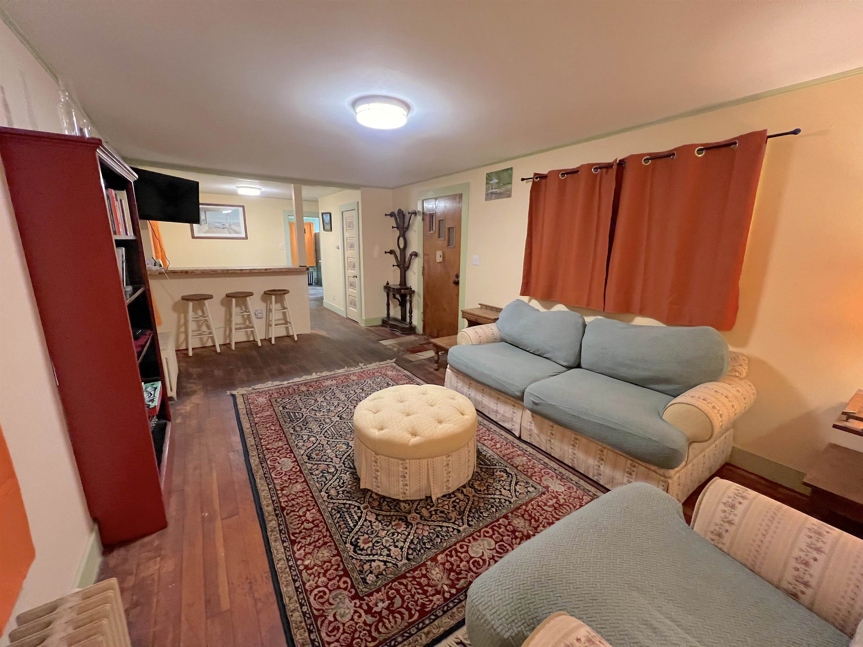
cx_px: 432
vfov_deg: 89.9
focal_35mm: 13
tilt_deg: -13.3
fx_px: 324
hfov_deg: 106.2
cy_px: 324
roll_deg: -0.7
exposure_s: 1/60
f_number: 1.8
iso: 640
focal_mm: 1.57
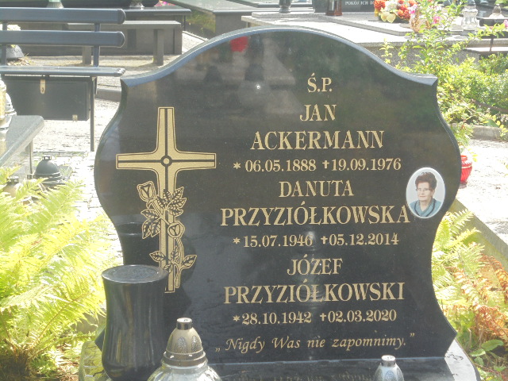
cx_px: 254
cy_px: 190
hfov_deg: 23.6
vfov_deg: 17.8
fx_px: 1218
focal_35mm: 83
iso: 100
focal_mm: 14.9
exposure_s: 1/60
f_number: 6.7
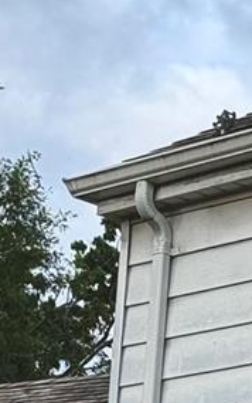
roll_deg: -2.1
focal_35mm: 275
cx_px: 688
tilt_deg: +8.0
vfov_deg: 7.4
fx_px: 3016
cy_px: 694
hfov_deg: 4.6
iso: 64
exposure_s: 1/627
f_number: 1.78
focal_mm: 6.76
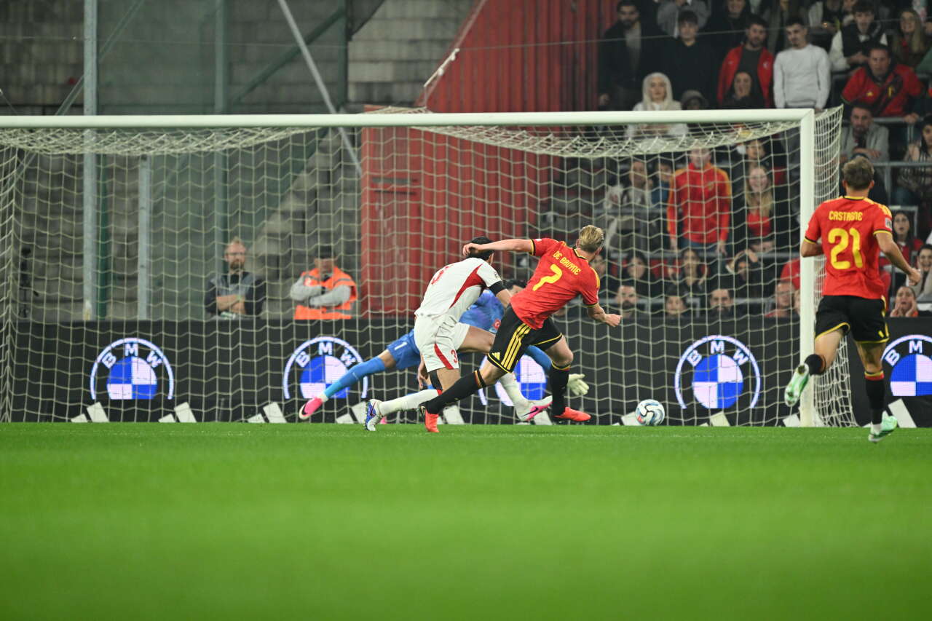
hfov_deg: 3.7
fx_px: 14495
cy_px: 310
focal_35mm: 560
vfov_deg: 2.5
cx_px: 466
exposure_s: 1/800
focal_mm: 560
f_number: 4
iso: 2500
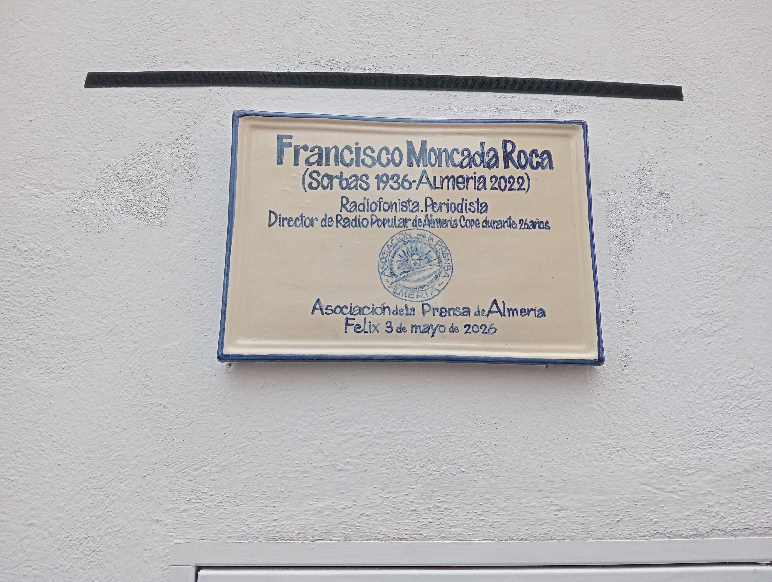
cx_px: 386
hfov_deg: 63.4
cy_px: 291
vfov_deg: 49.9
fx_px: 625
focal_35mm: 28
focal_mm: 3.98
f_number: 1.8
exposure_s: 1/654
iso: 104
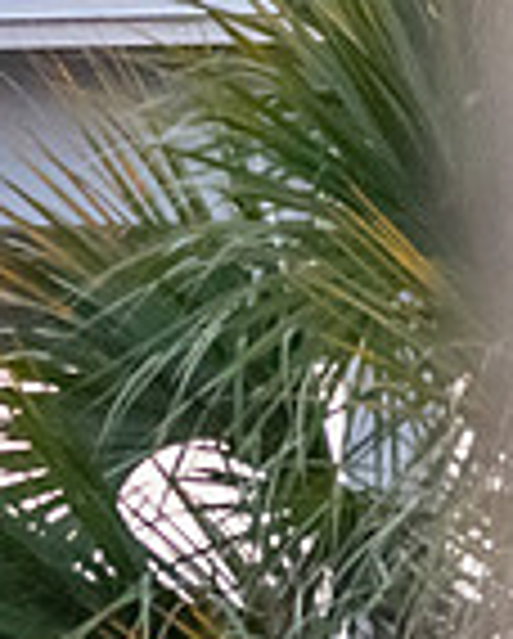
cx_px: -680
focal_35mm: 759
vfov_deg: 2.5
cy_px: 817
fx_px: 14374
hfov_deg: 2.0
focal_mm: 130
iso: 5600
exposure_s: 1/125
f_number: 4.8
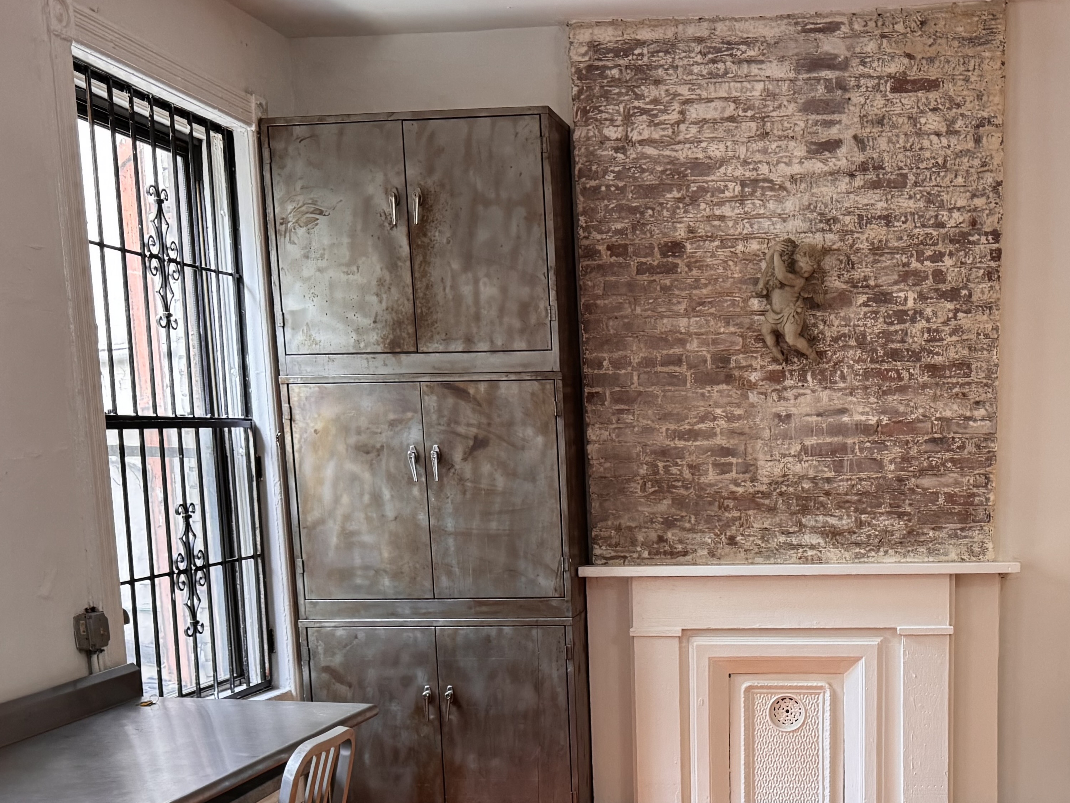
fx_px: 1329
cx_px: 725
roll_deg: +3.4
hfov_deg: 43.2
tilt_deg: -10.3
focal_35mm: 43
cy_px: 678
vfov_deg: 32.4
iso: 400
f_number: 1.78
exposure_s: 1/60
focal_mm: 6.76
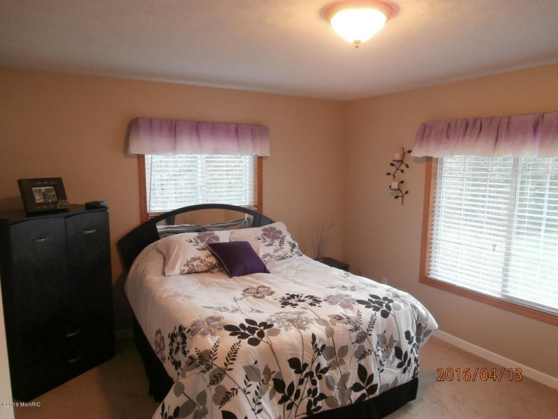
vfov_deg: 56.8
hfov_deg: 71.6
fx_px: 387
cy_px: 210
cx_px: 279
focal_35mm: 24
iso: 200
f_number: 3
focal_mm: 4.2
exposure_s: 1/10
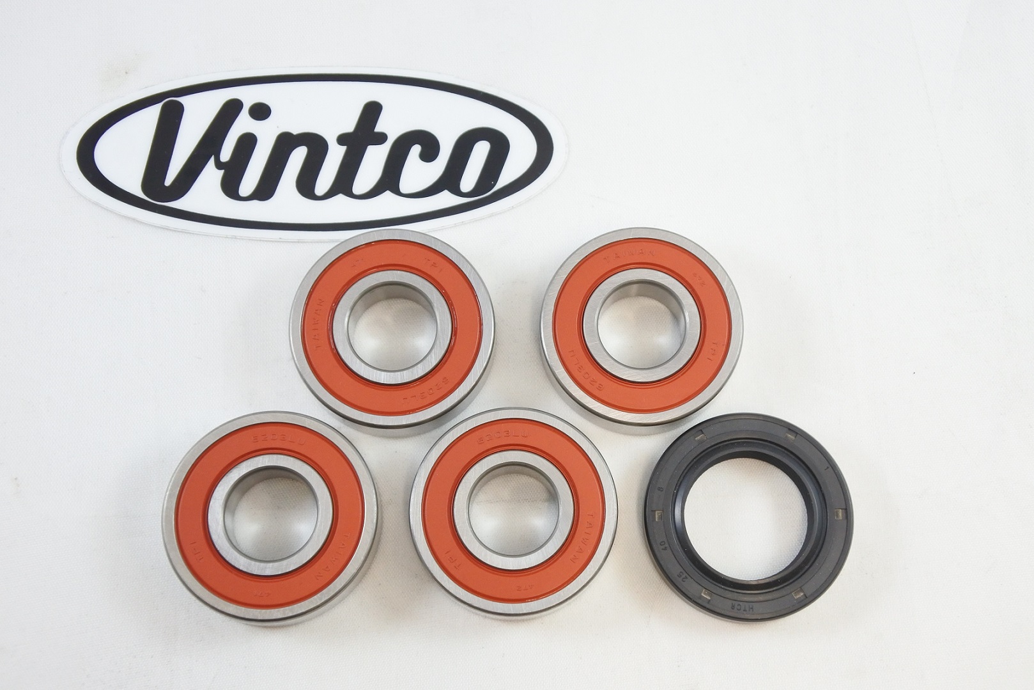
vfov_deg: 24.6
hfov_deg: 36.2
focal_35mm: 55
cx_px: 517
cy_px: 345
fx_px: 1580
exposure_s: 1/125
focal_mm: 20.6
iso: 720
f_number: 4.8
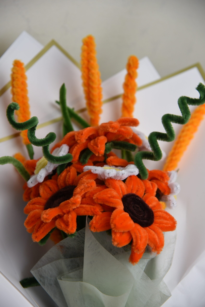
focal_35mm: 100
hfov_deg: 13.7
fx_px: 854
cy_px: 154
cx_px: 102
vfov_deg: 20.4
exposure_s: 1/125
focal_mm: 100
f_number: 5.6
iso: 400
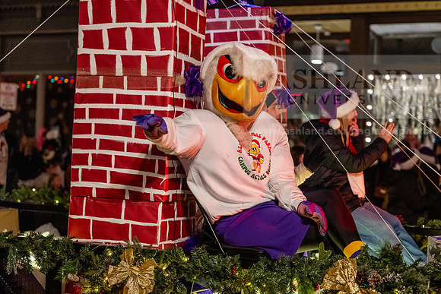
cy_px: 147
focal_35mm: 70
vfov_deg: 19.5
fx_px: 858
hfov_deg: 28.8
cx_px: 220
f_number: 2.8
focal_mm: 70
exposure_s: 1/200
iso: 4000
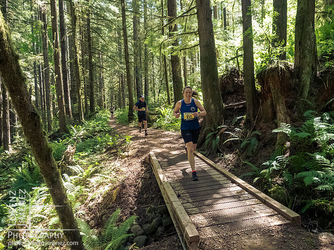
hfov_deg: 71.6
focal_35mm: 24
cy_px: 125
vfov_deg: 56.8
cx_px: 167
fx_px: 232
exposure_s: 1/1000
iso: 4000
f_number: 2.8
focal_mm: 12
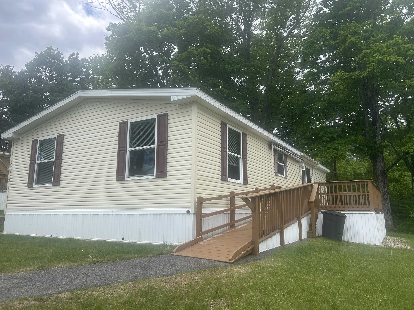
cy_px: 155
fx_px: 311
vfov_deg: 53.1
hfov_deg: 67.3
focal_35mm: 26
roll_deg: +0.5
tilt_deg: +9.5
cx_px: 207
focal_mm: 5.7
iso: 50
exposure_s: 1/1972
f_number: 1.5
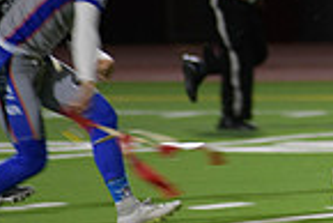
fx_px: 7417
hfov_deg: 2.6
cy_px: 63
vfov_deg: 1.7
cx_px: 524
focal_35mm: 801
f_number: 2.8
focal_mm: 200
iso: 900
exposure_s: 1/200
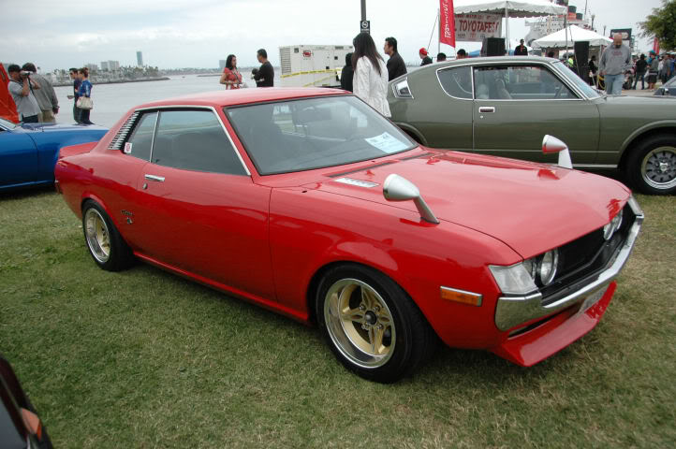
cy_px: 224
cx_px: 338
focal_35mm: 30
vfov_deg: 43.5
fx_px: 563
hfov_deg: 62.0
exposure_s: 1/1250
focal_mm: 20
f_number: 3.8
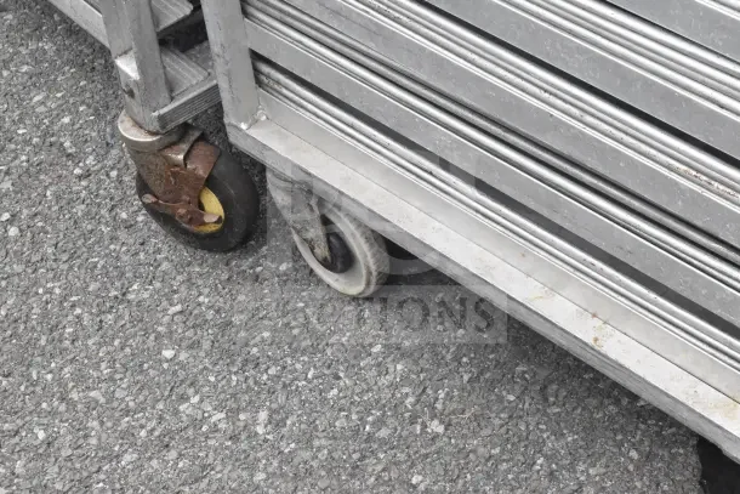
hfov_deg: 24.6
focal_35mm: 82
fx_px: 1696
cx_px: 370
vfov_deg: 16.6
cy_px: 247
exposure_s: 1/800
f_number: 14
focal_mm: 55
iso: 6400
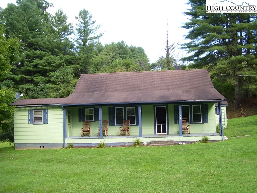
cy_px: 96
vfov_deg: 38.7
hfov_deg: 50.1
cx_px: 128
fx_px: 275
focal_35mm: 37
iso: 80
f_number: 2.7
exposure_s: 1/180
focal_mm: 6
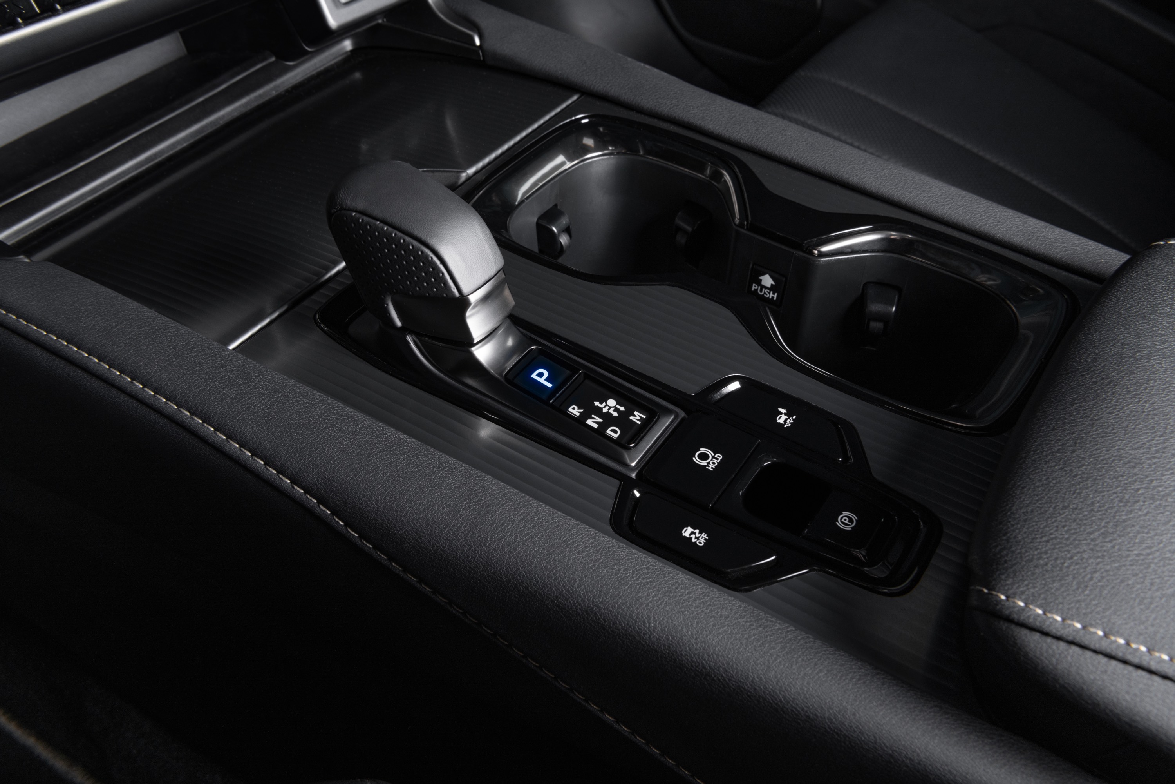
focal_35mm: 36
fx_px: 1175
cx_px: 588
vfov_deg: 36.9
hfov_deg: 53.1
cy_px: 392
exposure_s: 1/200
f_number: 16
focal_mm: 36
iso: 200
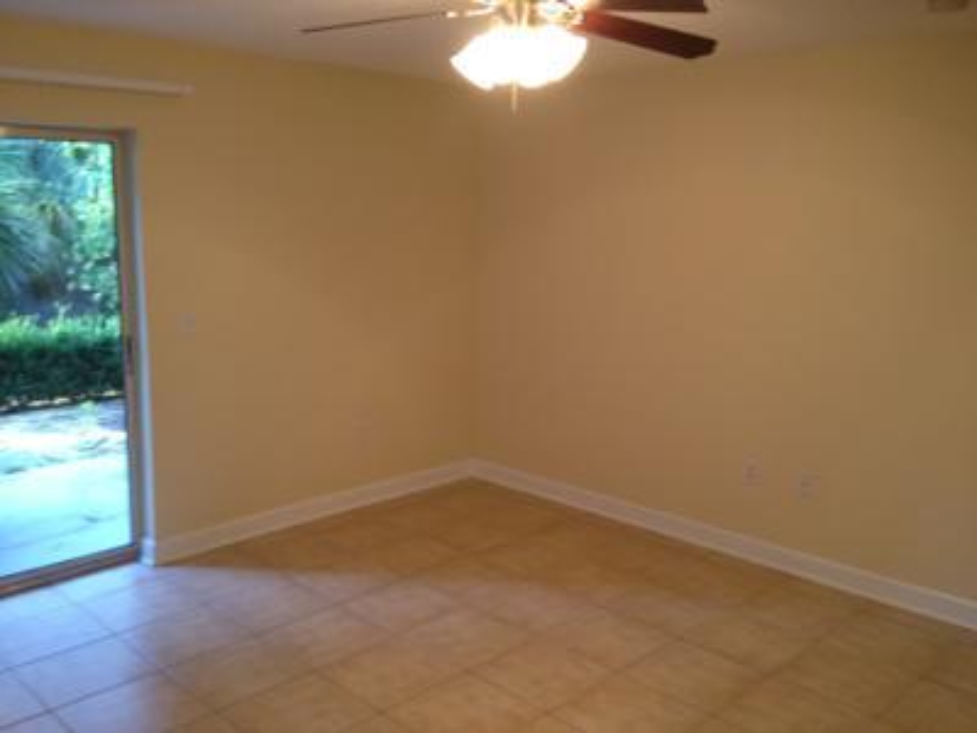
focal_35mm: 35
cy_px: 366
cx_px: 488
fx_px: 988
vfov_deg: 40.7
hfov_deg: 52.6
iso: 125
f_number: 2.4
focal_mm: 4.28
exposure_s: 1/20
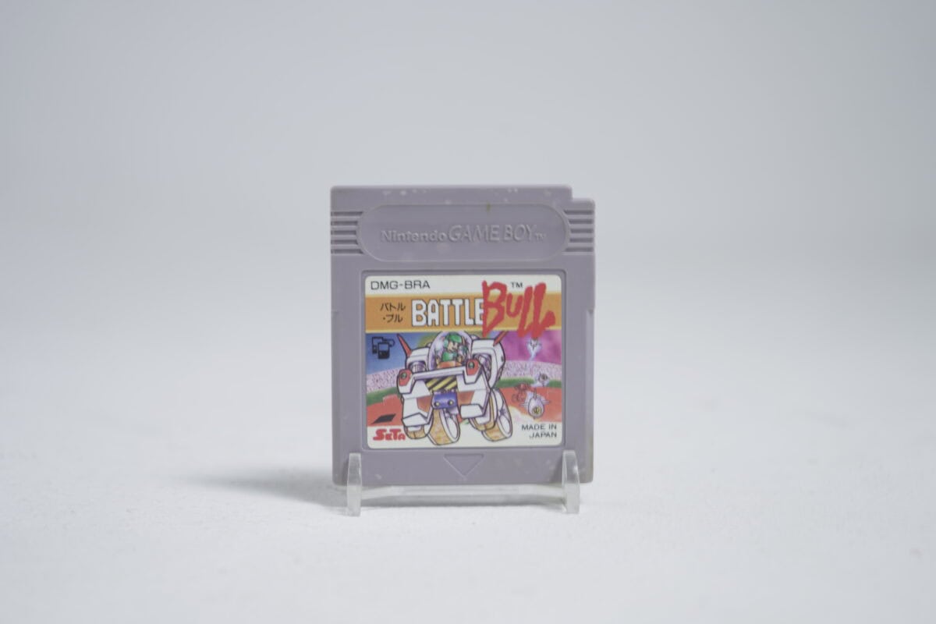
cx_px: 468
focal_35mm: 70
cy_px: 312
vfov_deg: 19.5
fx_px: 1820
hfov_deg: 28.8
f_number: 5.6
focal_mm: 70
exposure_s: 1/6
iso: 100
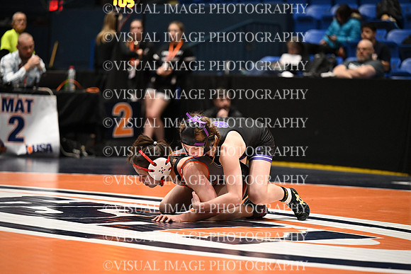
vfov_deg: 11.0
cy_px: 137
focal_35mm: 125
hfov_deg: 16.4
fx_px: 1427
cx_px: 206
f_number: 2.8
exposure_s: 1/960
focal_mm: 125
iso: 4500
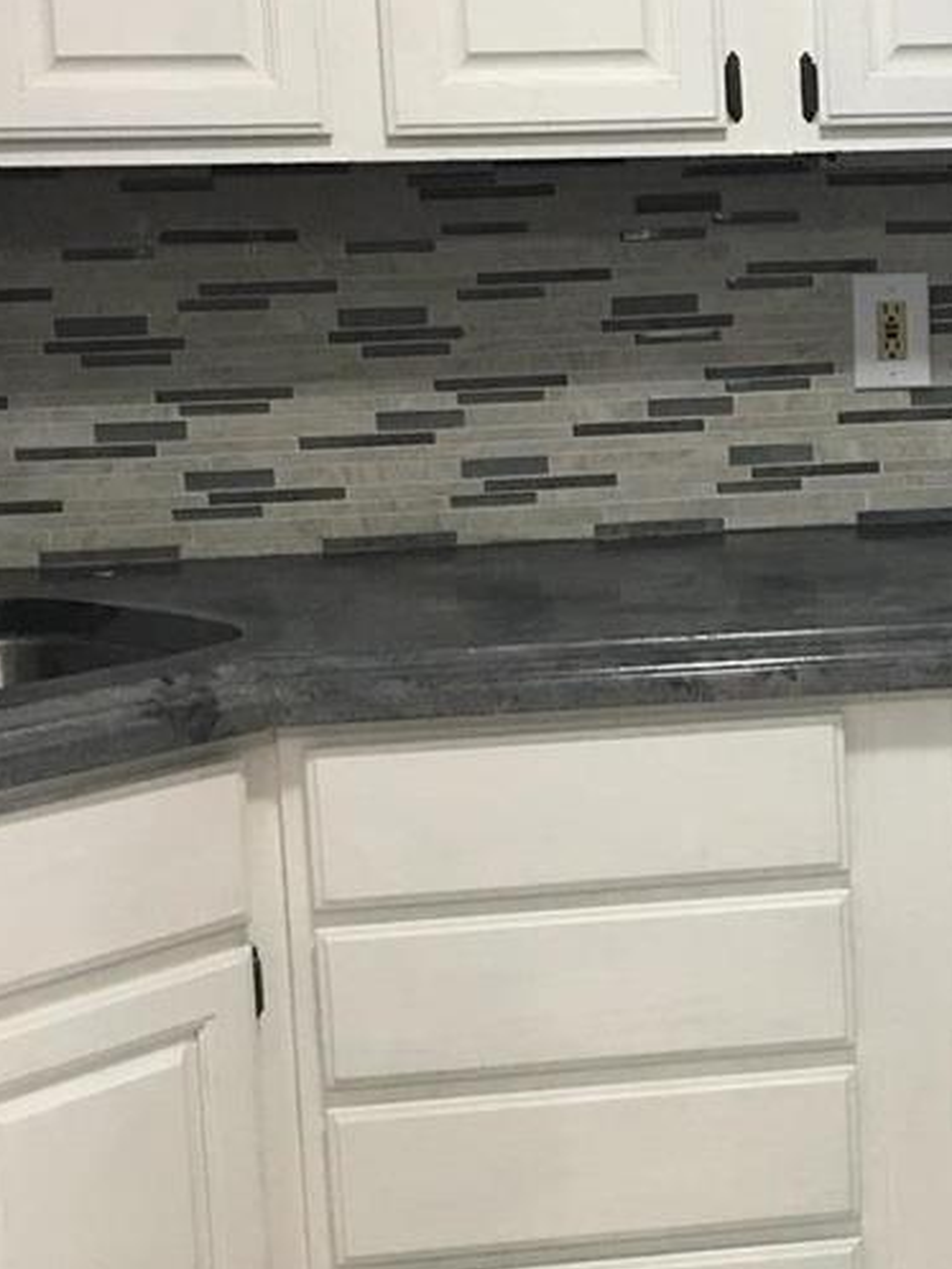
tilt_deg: -7.0
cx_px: 1013
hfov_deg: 20.2
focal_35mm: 70
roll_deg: +0.6
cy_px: 539
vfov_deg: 27.7
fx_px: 2566
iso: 64
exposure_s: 1/15
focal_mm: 4.15
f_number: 2.2
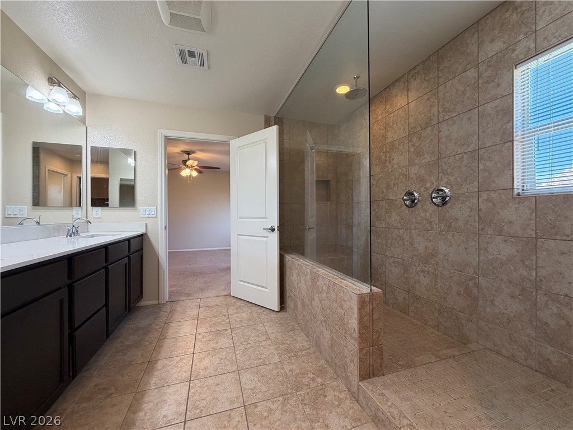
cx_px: 286
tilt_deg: +0.1
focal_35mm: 14
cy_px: 215
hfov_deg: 102.1
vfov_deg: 85.7
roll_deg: +1.0
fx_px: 232
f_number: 2.2
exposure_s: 1/60
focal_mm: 2.22
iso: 200
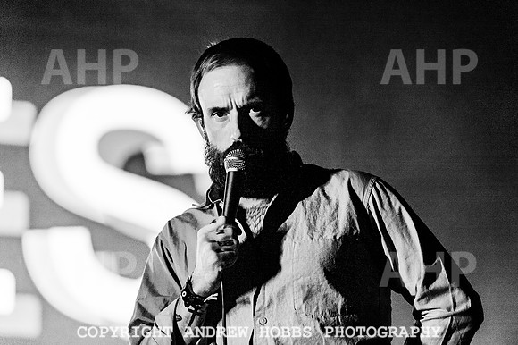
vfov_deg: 11.0
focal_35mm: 125
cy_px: 172
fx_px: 1798
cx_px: 259
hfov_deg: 16.4
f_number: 2.8
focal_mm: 125
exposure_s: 1/800
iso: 2000
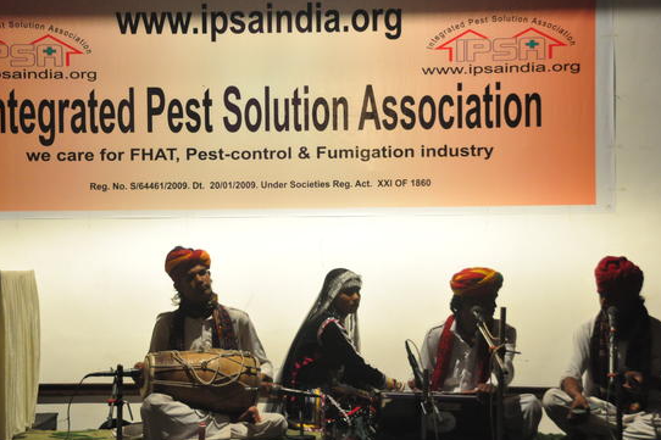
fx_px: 1523
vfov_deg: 16.4
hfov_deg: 24.5
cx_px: 302
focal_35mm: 83
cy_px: 221
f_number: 5
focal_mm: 50
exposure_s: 1/80
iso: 2500
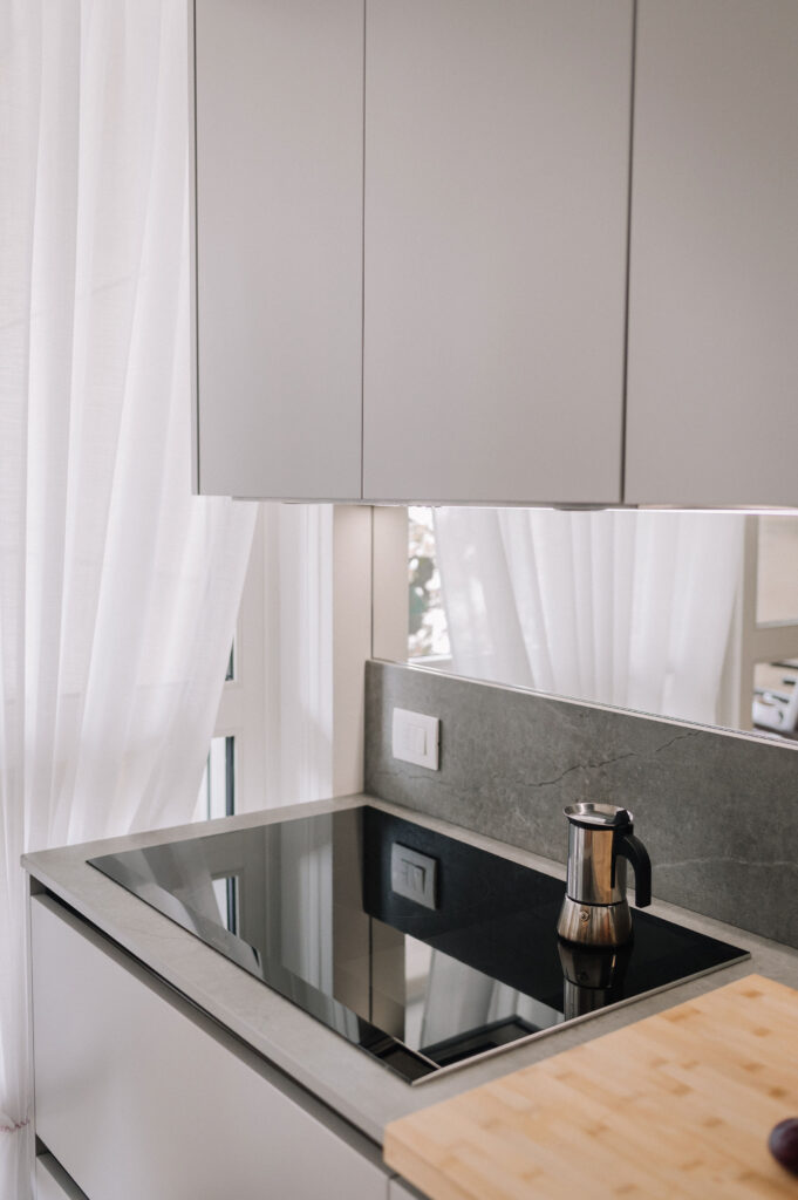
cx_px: 399
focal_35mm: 35
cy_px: 600
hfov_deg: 37.8
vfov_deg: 54.5
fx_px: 1166
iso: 1000
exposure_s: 1/250
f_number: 2.2
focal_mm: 35
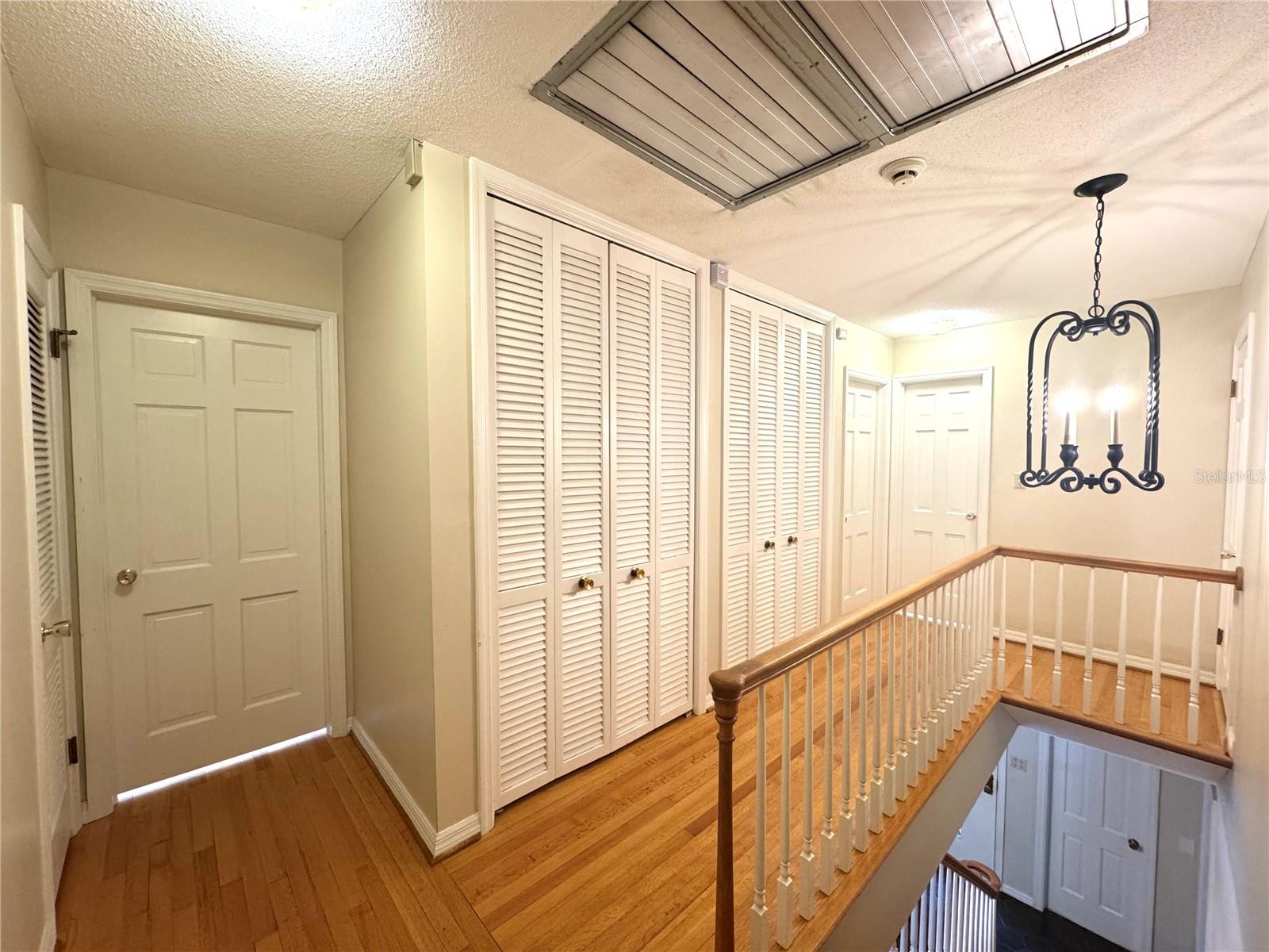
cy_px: 476
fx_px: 513
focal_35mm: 14
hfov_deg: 102.1
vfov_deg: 85.7
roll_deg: -0.1
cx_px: 634
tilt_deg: -3.1
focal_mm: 2.22
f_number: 2.2
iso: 250
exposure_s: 1/60
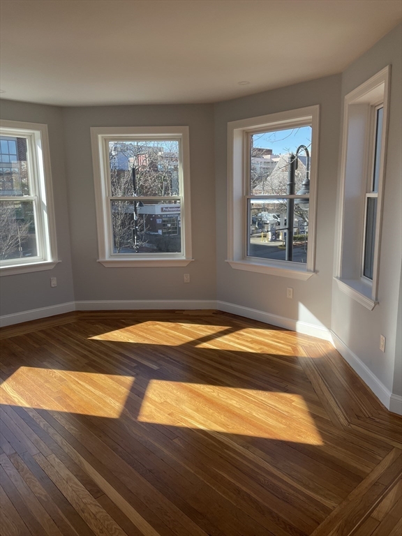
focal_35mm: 26
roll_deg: +0.8
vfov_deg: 67.3
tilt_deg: -8.9
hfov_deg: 53.1
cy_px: 268
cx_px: 201
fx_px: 403
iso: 32
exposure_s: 1/535
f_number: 1.6
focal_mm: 4.2
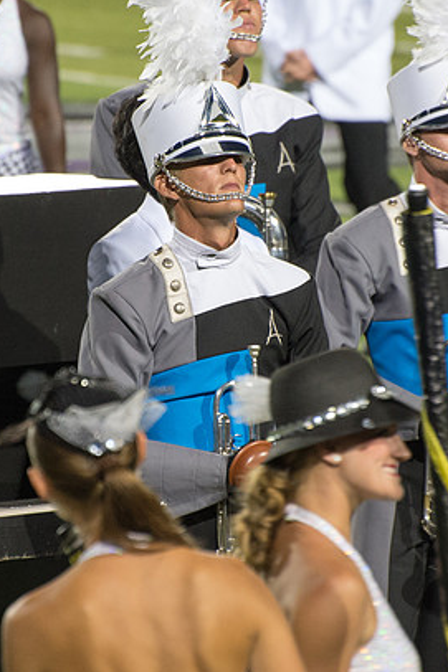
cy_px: 285
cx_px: 194
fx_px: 11115
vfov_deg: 3.5
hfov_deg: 2.3
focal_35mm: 595
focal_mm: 250
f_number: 5.6
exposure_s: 1/160
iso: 2500
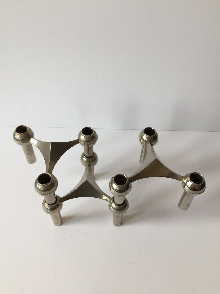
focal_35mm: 29
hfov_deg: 48.2
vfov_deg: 61.7
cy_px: 147
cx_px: 110
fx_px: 246
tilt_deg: -49.0
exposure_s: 1/100
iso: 50
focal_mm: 4.15
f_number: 2.2
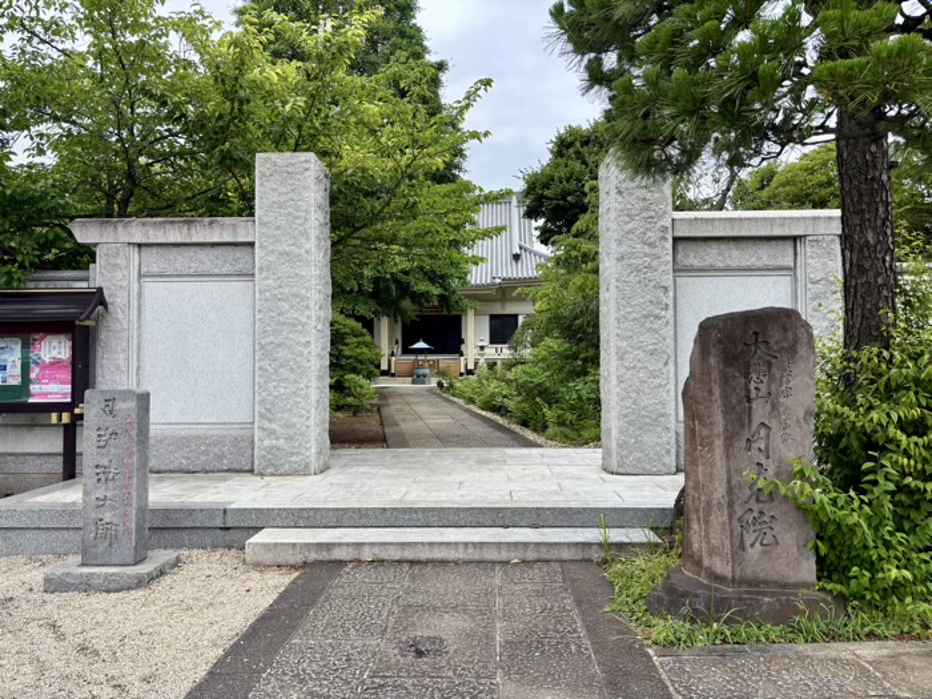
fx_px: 700
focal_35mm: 26
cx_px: 466
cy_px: 350
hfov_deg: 67.3
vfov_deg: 53.1
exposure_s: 1/758
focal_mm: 5.96
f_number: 1.6
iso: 50
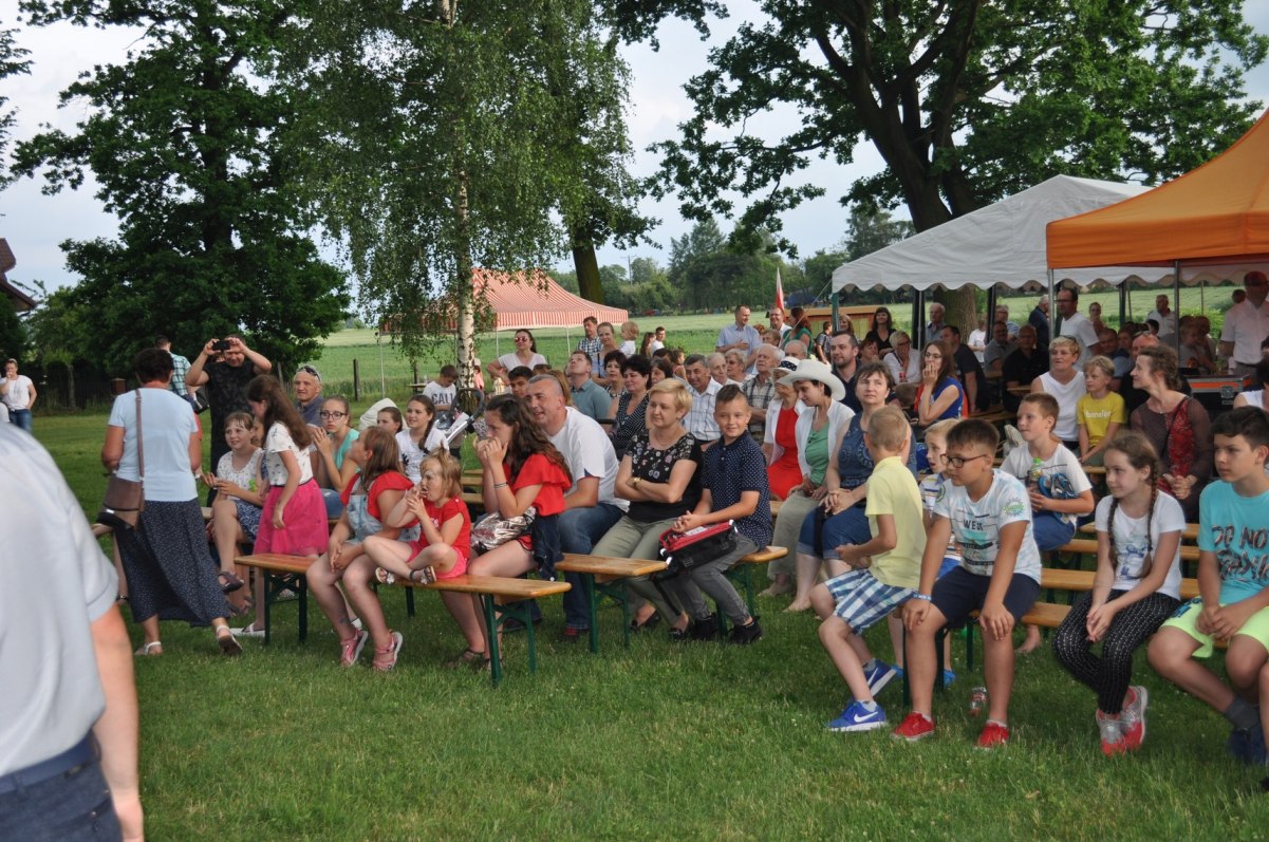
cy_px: 421
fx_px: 1689
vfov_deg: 28.0
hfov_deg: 41.2
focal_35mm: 48
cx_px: 634
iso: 250
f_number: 4.8
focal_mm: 32
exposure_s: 1/200
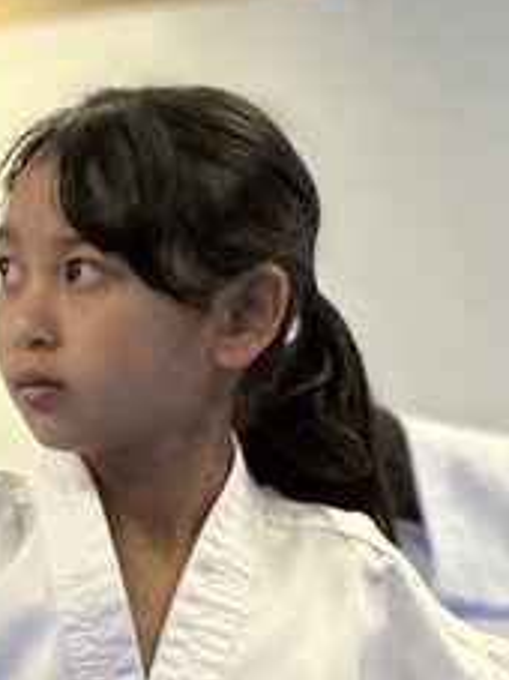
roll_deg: -3.1
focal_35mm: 407
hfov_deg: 3.6
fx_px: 7987
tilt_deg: +1.9
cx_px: -272
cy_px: 995
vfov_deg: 4.8
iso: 250
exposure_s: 1/72
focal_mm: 9
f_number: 2.8
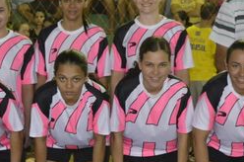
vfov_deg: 10.8
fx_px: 852
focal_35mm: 126
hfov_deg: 16.3
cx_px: 77
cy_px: 116
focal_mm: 26
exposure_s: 1/60
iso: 3200
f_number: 4.2
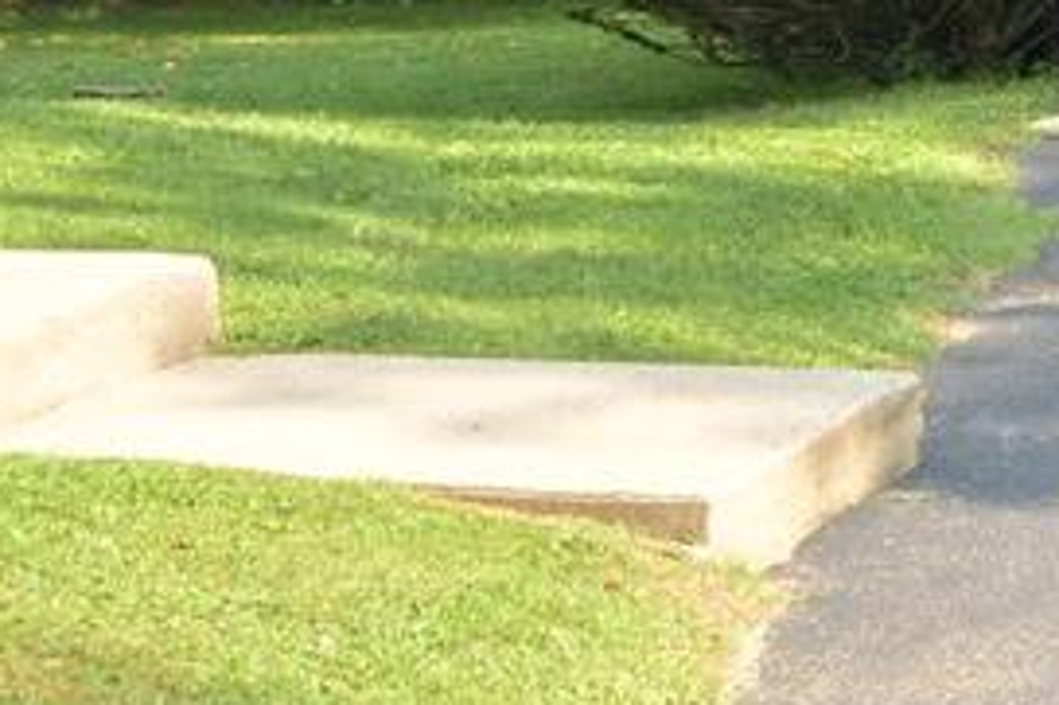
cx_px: 2036
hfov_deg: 11.7
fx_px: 4674
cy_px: -530
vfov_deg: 8.3
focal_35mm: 159
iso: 180
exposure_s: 1/50
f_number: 11
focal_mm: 30
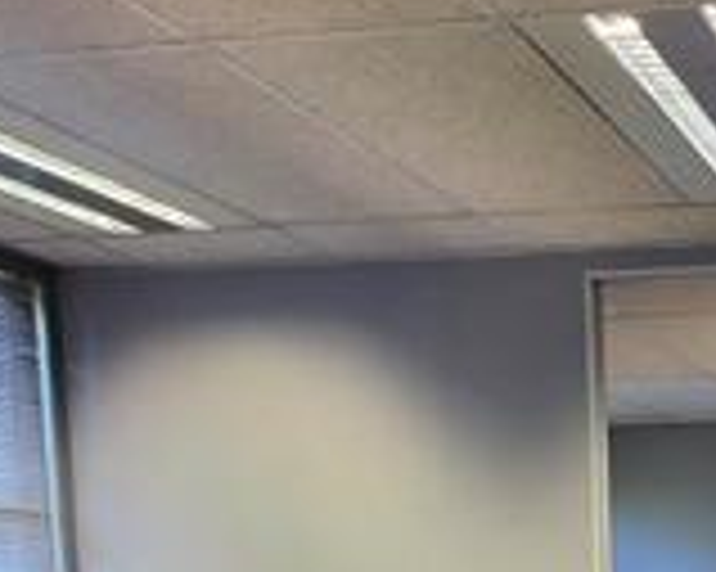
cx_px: 833
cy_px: 820
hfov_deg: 26.6
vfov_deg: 20.8
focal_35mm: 64
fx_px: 1355
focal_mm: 2.2
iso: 160
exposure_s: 1/50
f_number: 1.9
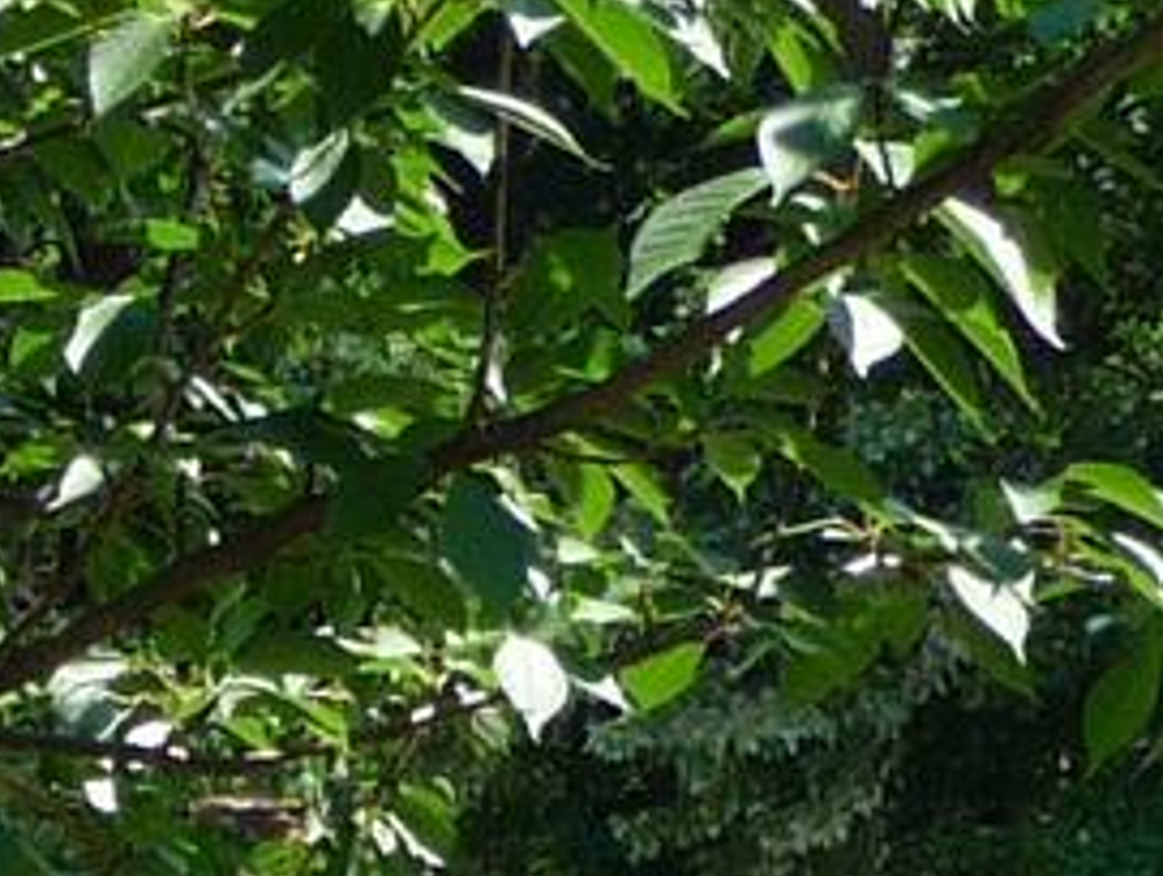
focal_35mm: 415
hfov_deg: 4.7
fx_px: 13961
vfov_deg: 3.5
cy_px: 2181
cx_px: -652
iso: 100
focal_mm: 9.3
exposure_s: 1/250
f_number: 4.3
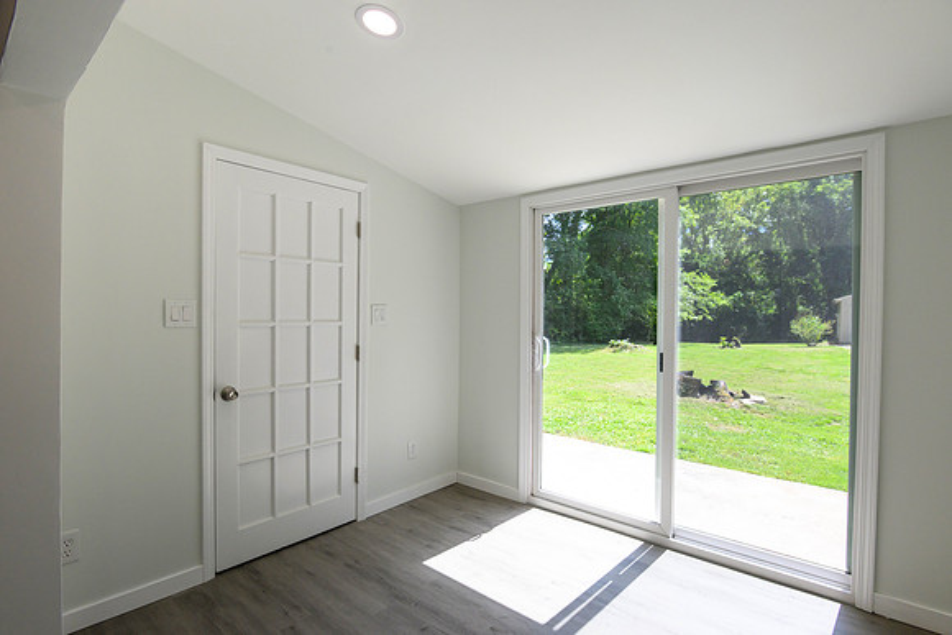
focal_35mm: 17
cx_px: 476
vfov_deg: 70.5
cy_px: 318
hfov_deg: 93.3
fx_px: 450
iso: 800
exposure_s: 1/640
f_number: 7.1
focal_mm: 17
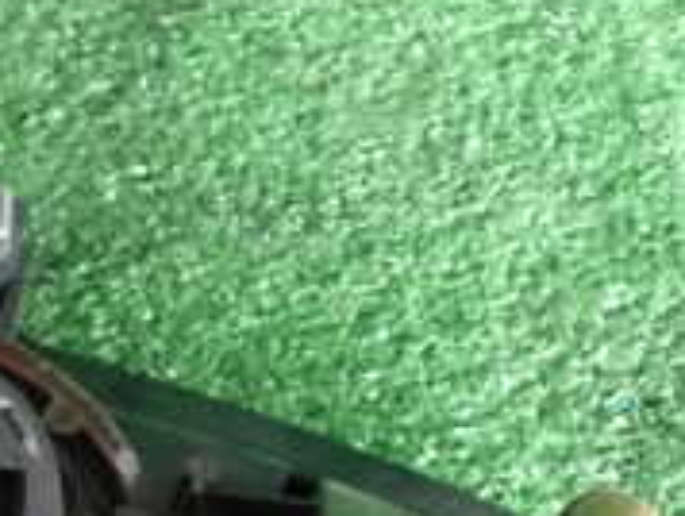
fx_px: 2001
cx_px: 192
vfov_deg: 14.0
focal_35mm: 101
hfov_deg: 19.3
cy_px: 693
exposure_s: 1/125
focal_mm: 5.4
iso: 3200
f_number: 2.3
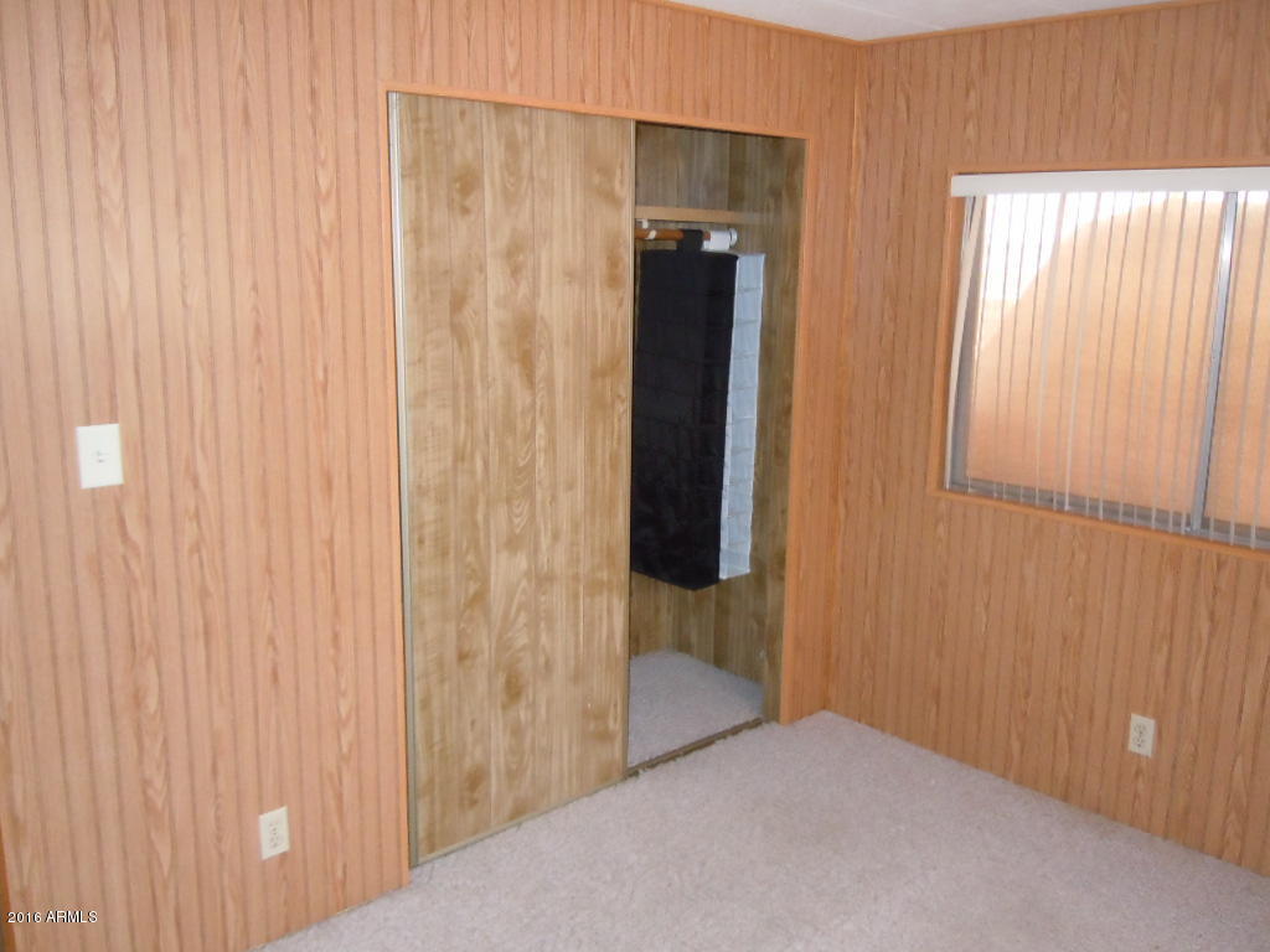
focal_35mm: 30
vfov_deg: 46.8
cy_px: 476
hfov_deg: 60.0
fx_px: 1101
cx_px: 635
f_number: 3.5
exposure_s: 1/30
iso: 640
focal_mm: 5.4
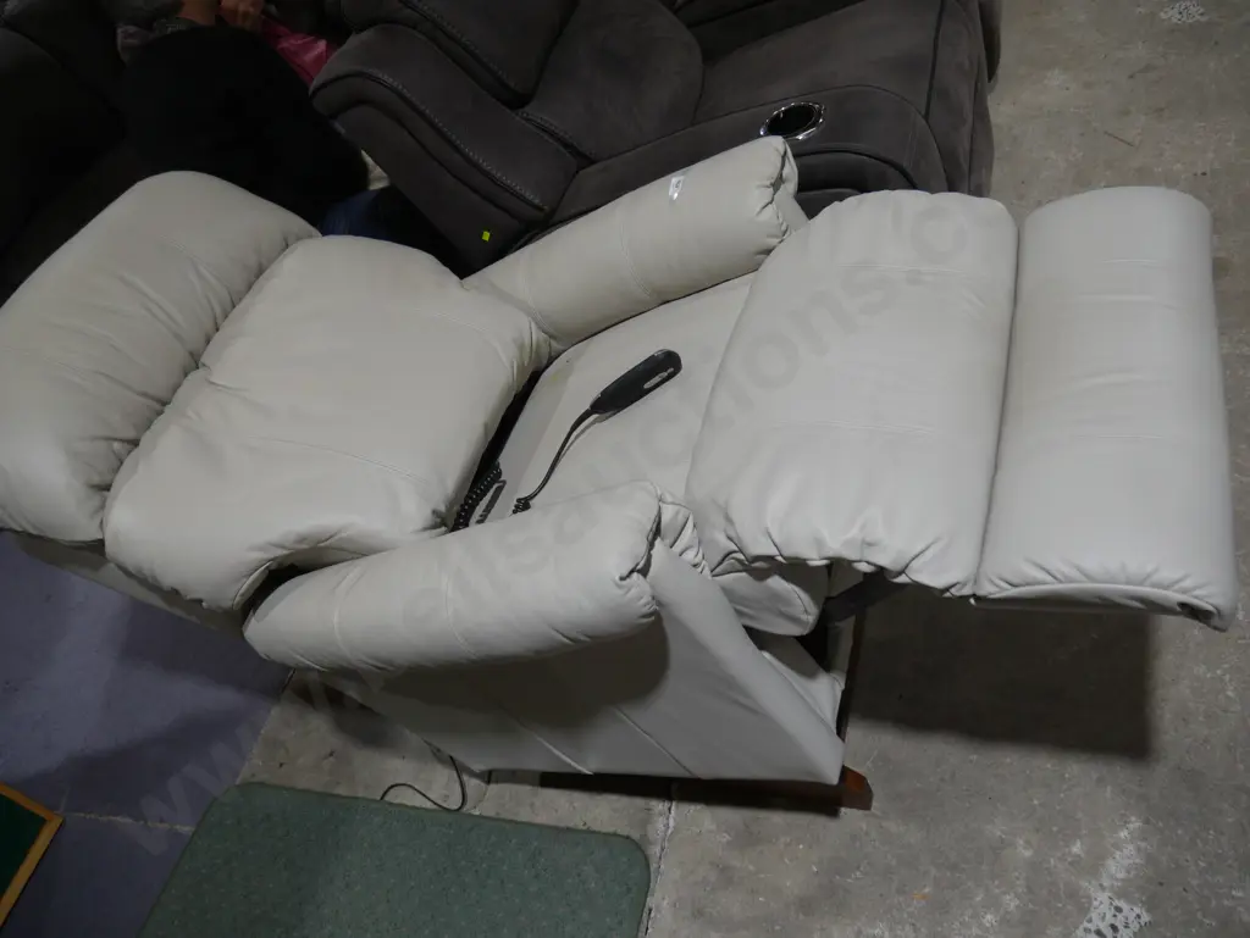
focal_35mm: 28
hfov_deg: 63.4
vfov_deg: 49.8
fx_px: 1012
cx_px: 625
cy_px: 469
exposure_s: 1/100
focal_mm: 14
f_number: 3.5
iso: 200
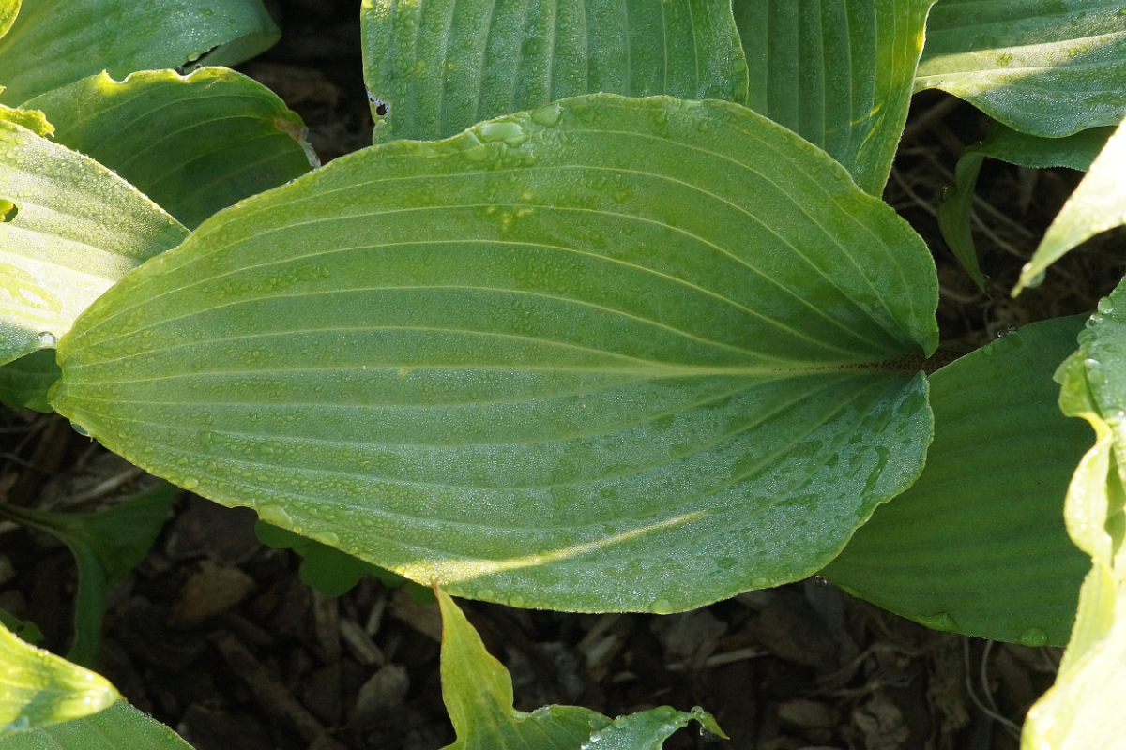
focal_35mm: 150
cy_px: 375
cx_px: 563
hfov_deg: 13.7
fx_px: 4691
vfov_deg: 9.1
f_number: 11
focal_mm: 100
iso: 1600
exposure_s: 1/160
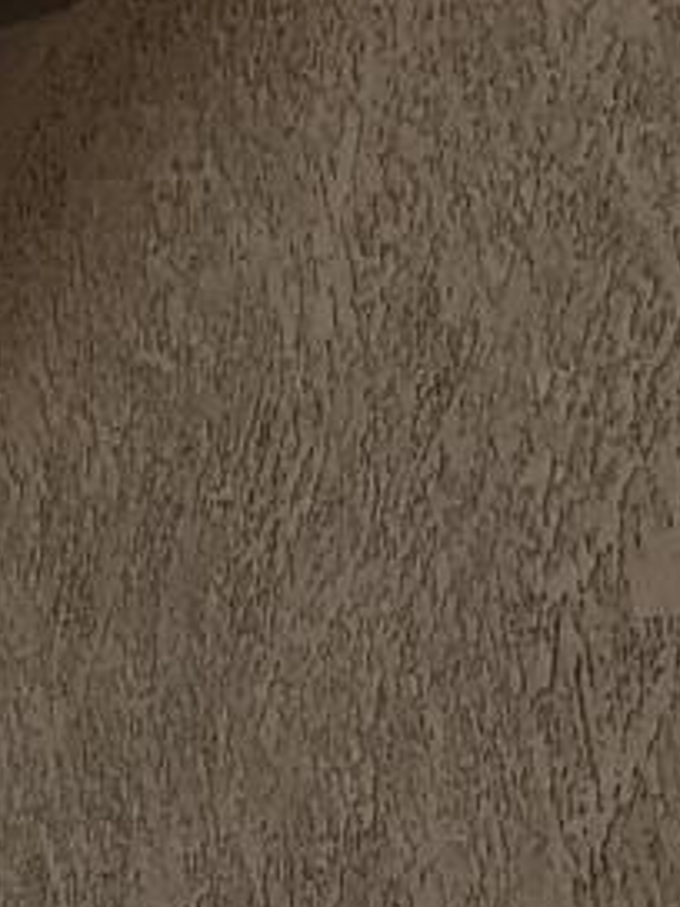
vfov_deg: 8.4
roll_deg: -0.9
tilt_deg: -4.4
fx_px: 5396
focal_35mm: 206
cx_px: -553
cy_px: 2554
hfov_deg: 7.0
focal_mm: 3.99
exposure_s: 1/1779
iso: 20
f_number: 1.8
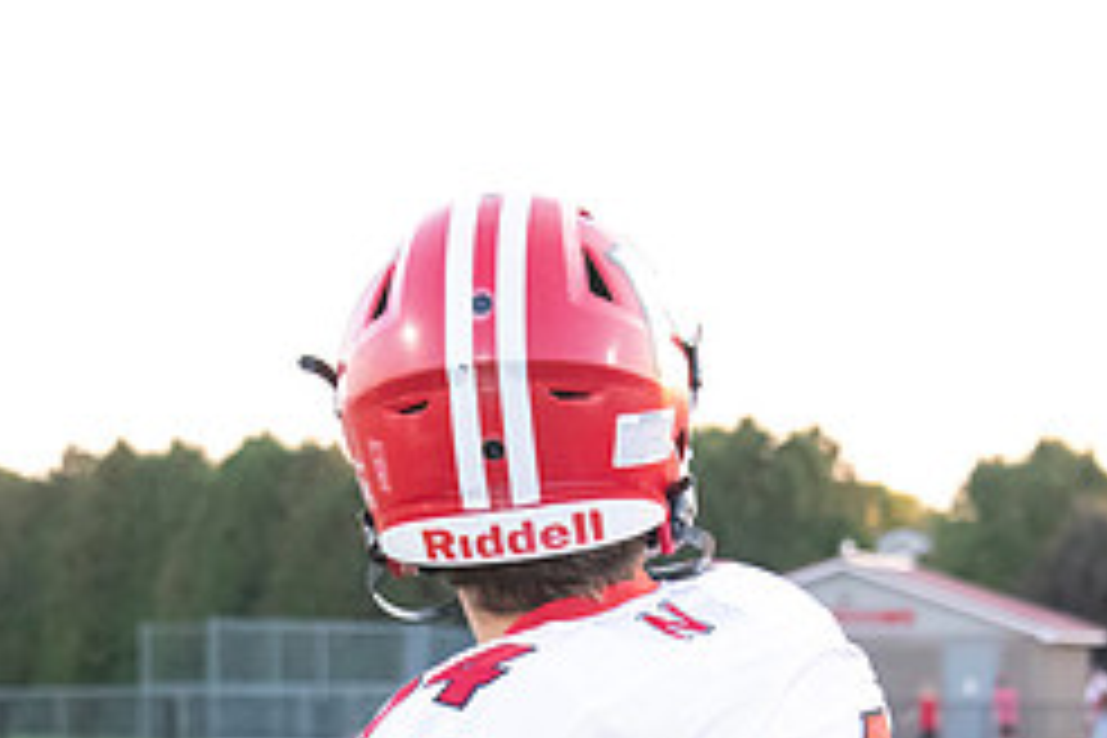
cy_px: 781
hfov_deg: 13.4
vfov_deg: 8.9
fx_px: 4704
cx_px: 576
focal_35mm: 153
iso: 4000
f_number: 5.6
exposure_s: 1/1000
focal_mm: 65
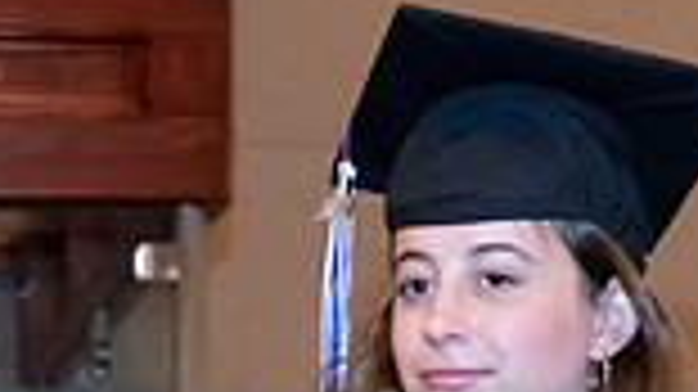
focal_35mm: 160
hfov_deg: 13.4
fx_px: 2960
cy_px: 807
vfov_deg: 7.3
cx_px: 164
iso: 6400
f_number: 5.6
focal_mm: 35
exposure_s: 1/125
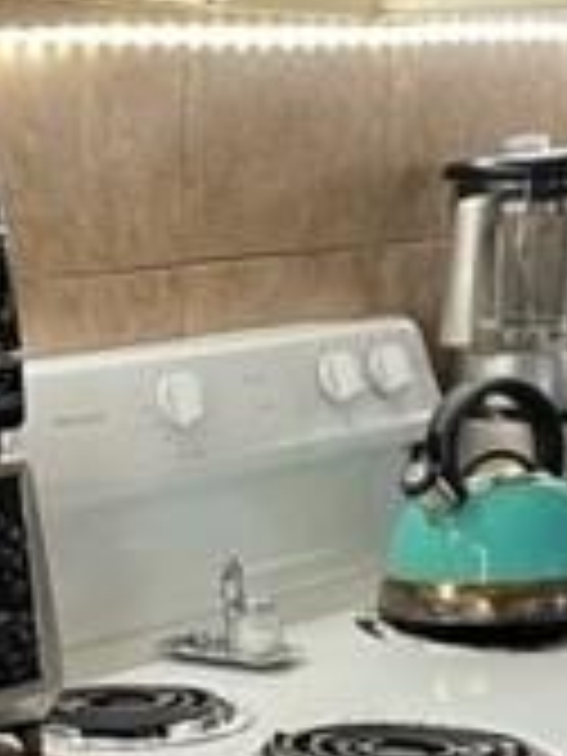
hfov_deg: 14.9
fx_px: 2162
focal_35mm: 99
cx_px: 135
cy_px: 621
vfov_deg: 19.6
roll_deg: +0.8
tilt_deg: -13.1
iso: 320
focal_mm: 4.2
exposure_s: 1/42
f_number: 1.6
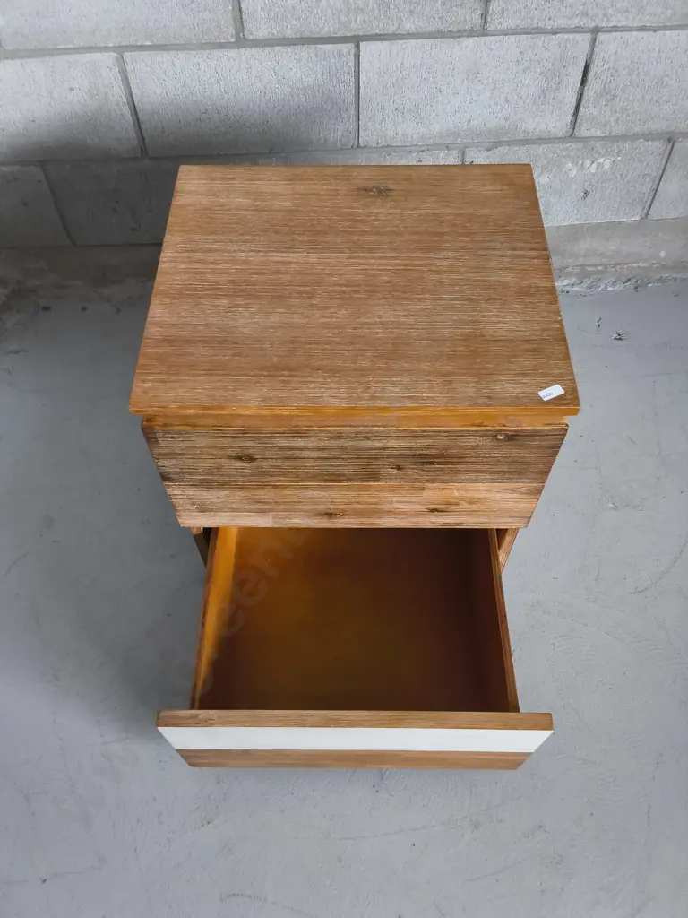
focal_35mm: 27
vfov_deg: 65.3
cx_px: 344
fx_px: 716
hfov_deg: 51.4
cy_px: 459
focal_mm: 2.87
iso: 250
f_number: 2
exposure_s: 1/100
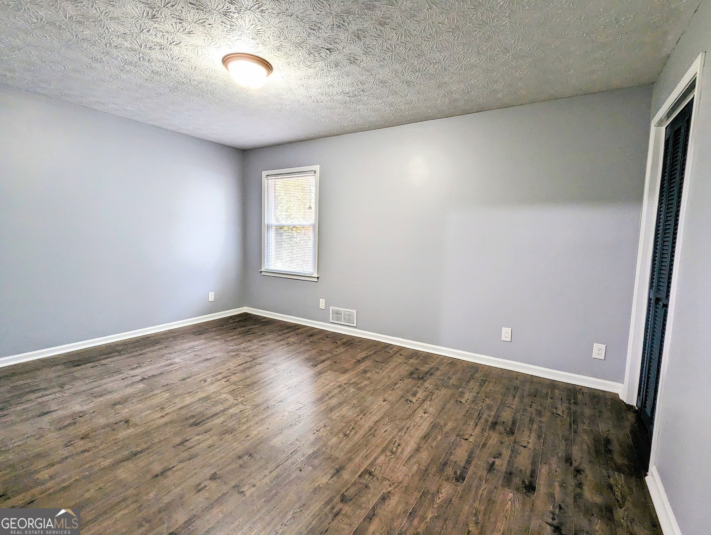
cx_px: 356
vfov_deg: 78.2
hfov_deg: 94.4
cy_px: 268
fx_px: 329
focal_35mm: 16
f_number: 2.2
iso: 117
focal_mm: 2.35
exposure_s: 1/23.8
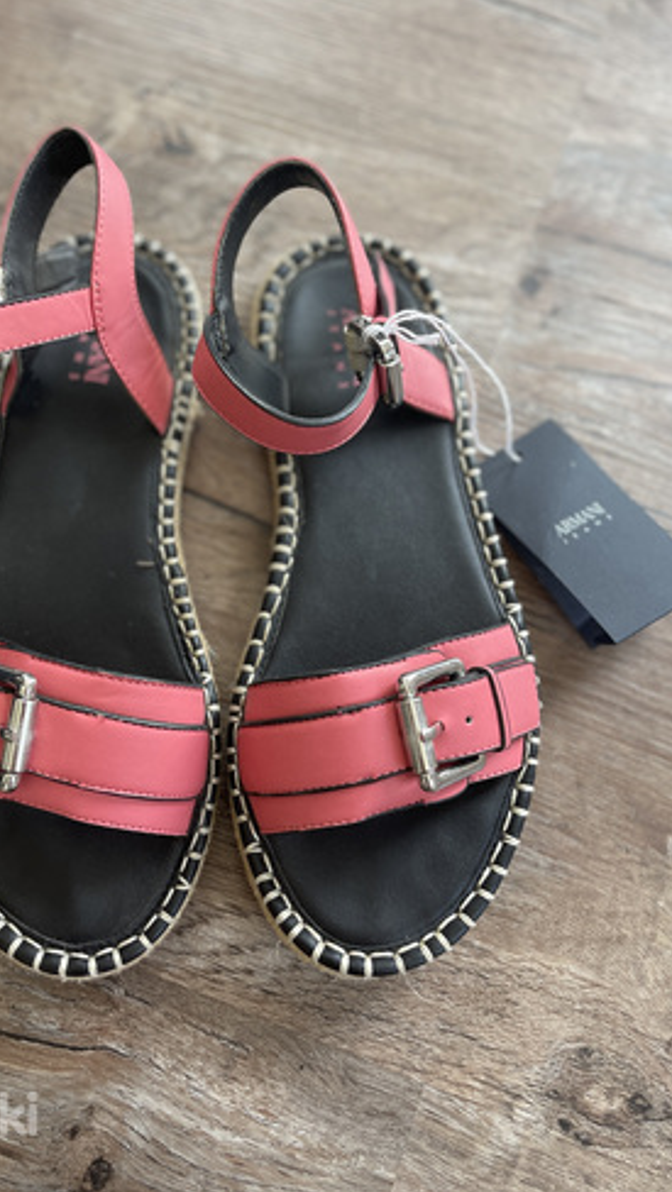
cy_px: 589
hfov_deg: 40.0
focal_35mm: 29
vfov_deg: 66.0
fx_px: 917
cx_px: 253
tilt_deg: -75.8
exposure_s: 1/121
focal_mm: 5.1
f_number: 1.6
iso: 100
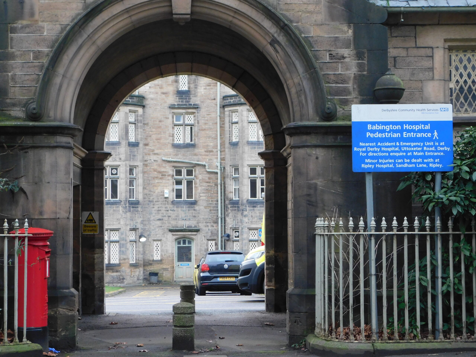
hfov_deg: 27.4
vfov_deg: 20.7
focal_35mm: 71
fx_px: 976
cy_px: 178
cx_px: 238
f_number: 4.3
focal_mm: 12.6
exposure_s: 1/30
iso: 320
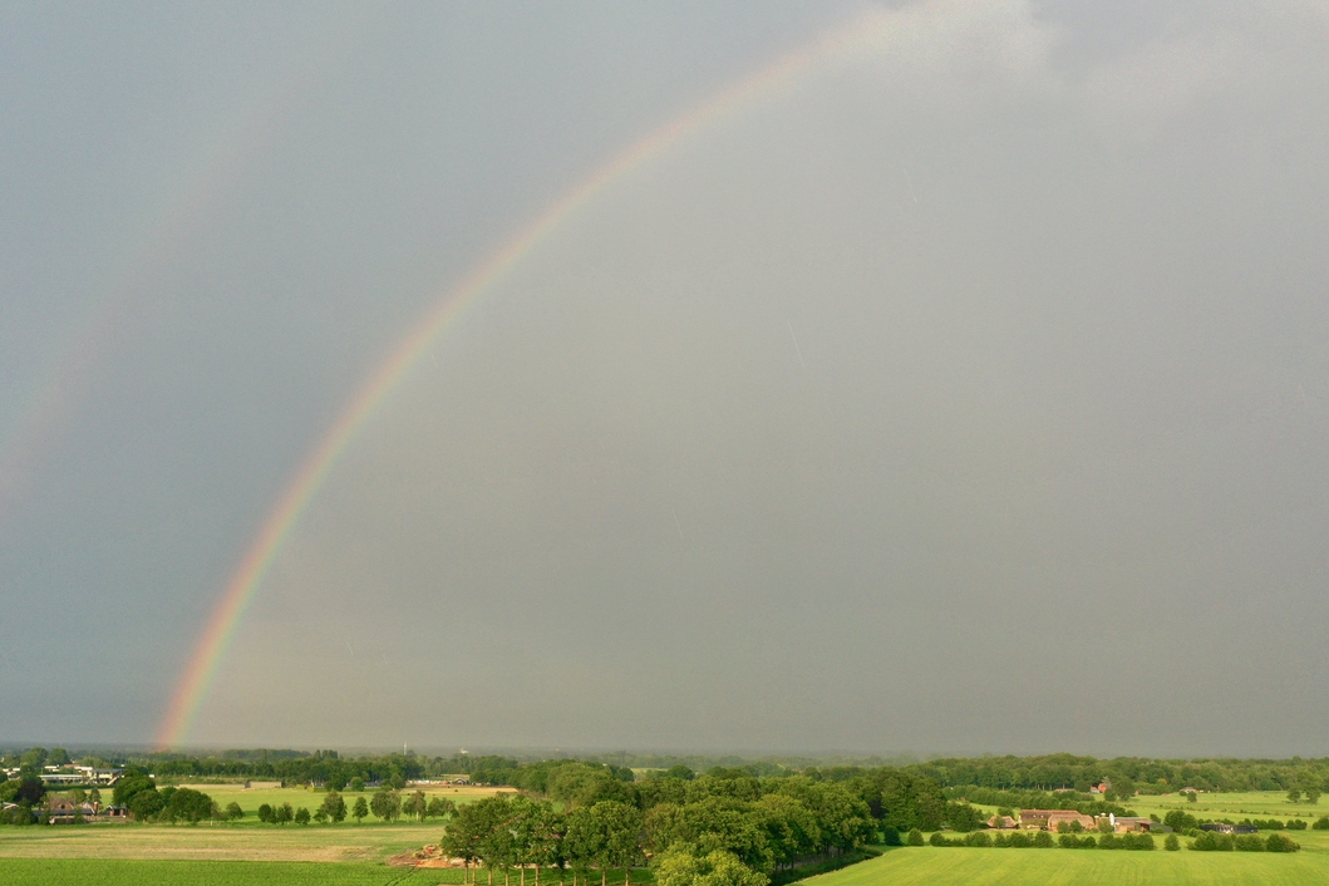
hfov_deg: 51.8
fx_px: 1366
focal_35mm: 37
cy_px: 500
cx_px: 589
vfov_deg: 35.9
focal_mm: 10.26
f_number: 5.6
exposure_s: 1/400
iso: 200
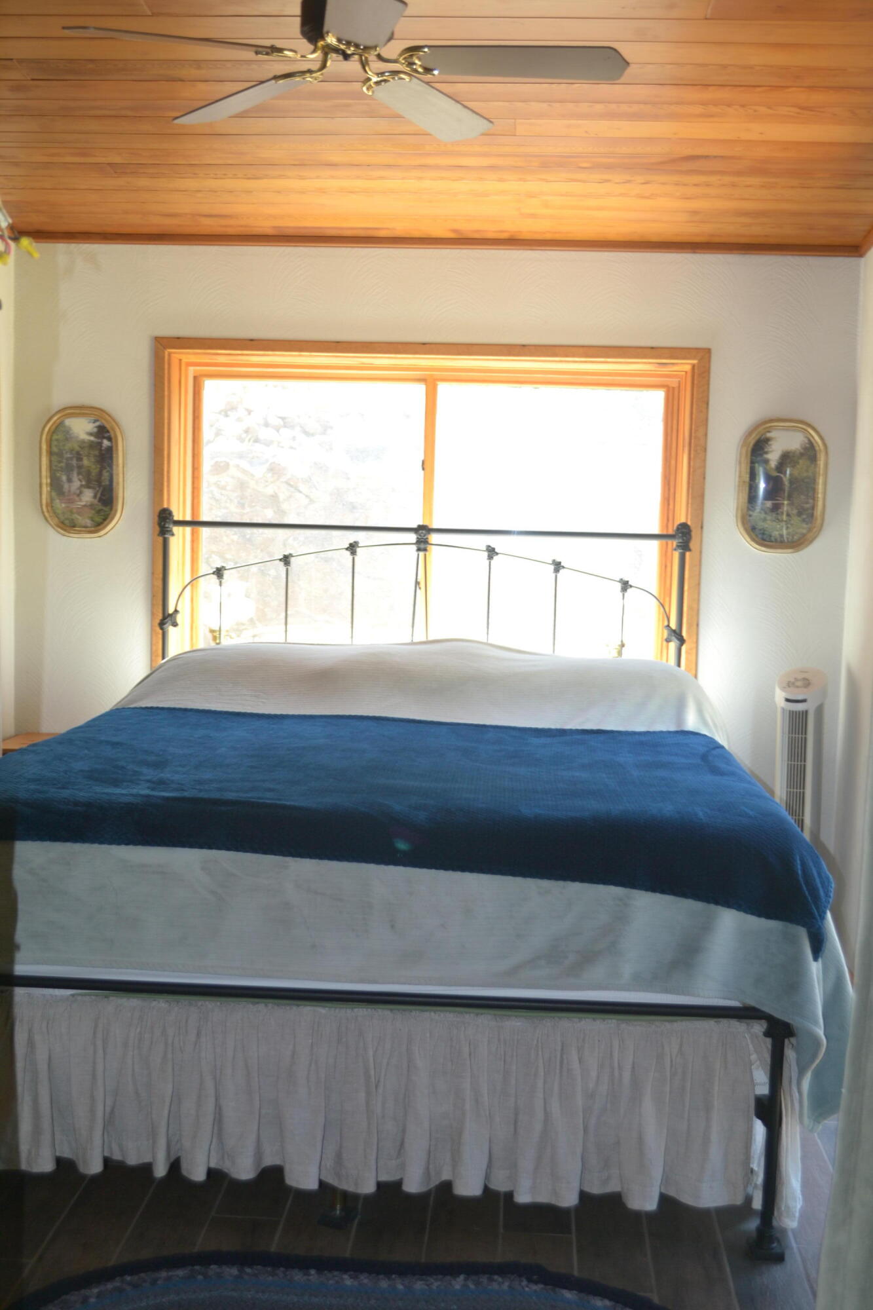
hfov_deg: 34.2
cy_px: 655
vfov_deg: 49.6
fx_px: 1419
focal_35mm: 39
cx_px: 436
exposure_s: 1/30
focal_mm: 26
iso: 320
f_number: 4.2
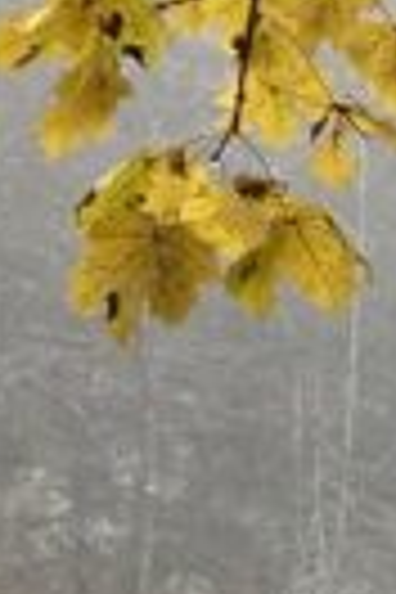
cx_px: 909
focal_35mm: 388
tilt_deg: -5.9
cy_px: 1346
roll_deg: +1.4
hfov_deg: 3.5
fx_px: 6401
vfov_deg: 5.2
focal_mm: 6.86
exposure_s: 1/315
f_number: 1.78
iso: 64
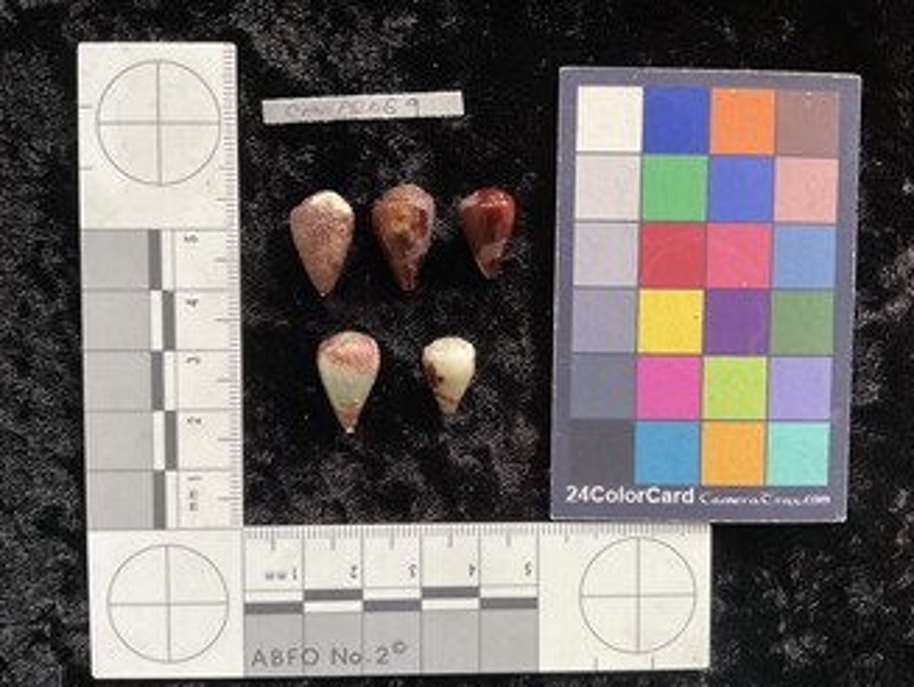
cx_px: 464
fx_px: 819
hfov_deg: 58.3
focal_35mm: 31
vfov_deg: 45.5
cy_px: 359
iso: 125
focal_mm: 3
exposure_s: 1/60
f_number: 1.8
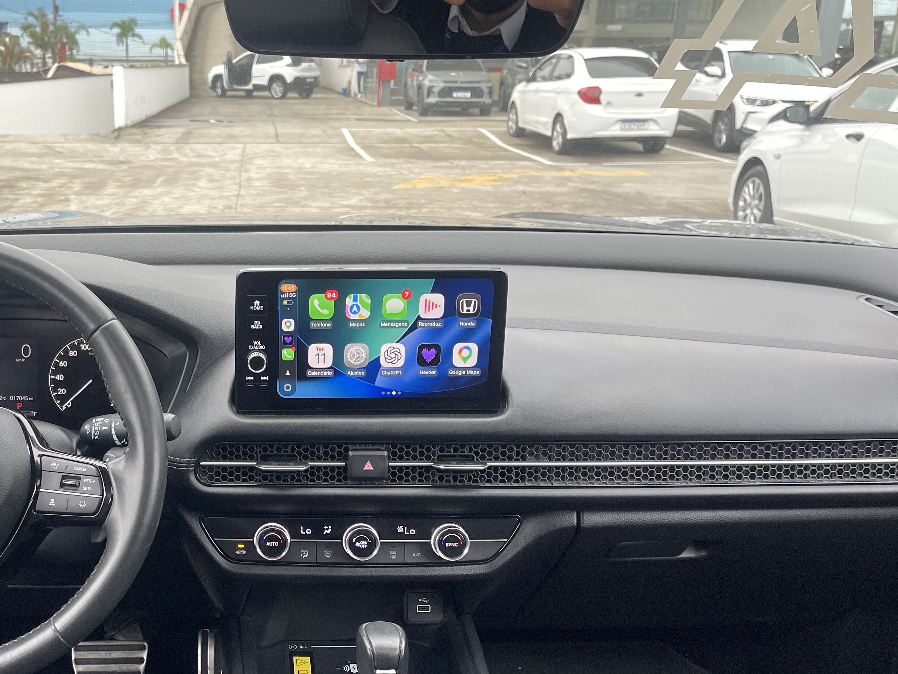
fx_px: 934
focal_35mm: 36
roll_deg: -0.7
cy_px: 442
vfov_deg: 39.3
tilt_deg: -22.0
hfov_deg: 49.9
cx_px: 259
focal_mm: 5.1
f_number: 1.6
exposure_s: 1/121
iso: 100
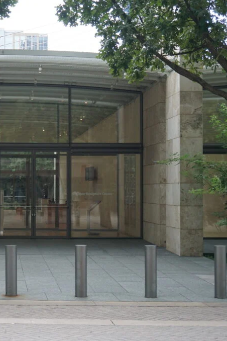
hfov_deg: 17.8
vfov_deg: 27.1
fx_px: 707
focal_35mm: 75
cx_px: -3
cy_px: 170
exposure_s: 1/160
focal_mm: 33
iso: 500
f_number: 5
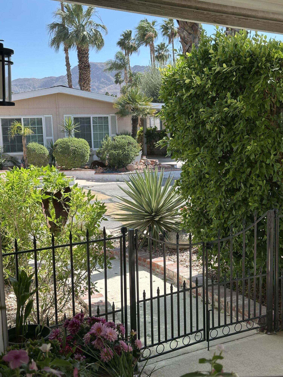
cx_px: 142
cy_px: 188
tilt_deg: -7.4
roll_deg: +1.2
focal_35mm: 48
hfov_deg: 30.3
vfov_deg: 39.7
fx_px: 523
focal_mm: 6.86
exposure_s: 1/1185
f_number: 1.78
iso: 64
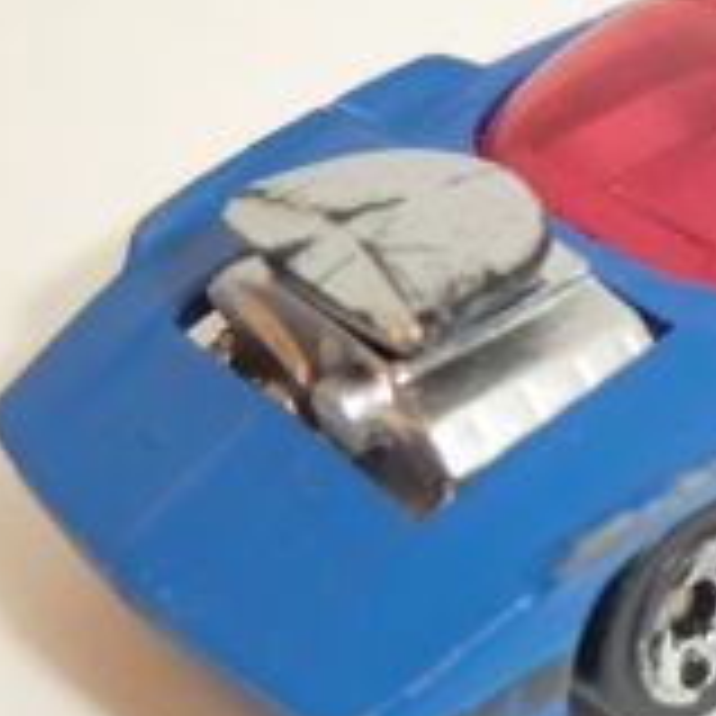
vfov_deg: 19.4
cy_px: 225
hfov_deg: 18.8
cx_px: 784
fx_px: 2083
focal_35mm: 89
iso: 64
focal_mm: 7.1
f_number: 3.8
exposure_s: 1/160
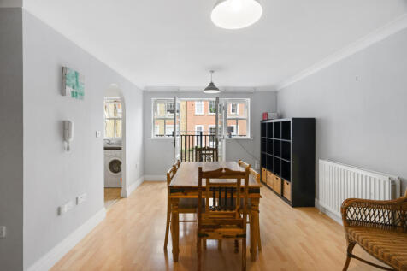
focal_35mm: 16
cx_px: 204
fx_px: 181
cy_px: 136
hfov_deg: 96.8
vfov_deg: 73.7
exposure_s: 1/45
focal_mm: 16
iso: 1000
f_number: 8
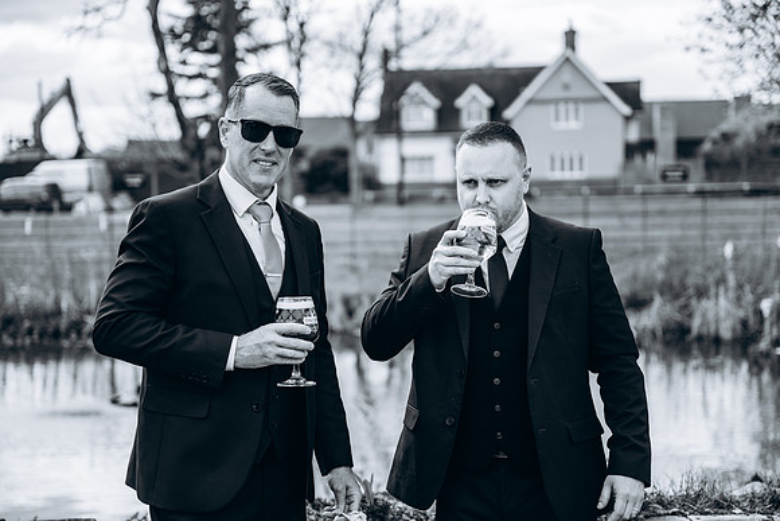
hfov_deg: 28.2
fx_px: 1554
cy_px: 260
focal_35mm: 72
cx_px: 390
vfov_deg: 19.0
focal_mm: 70
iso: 64
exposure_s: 1/250
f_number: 2.8
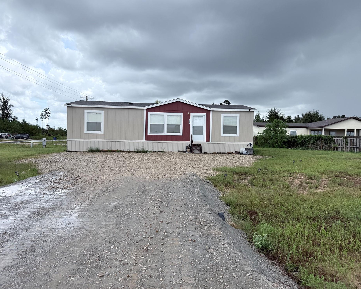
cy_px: 146
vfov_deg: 54.9
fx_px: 278
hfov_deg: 66.0
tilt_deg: -1.8
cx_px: 174
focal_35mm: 26
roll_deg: -0.9
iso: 100
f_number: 1.78
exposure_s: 1/3953
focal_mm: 6.76
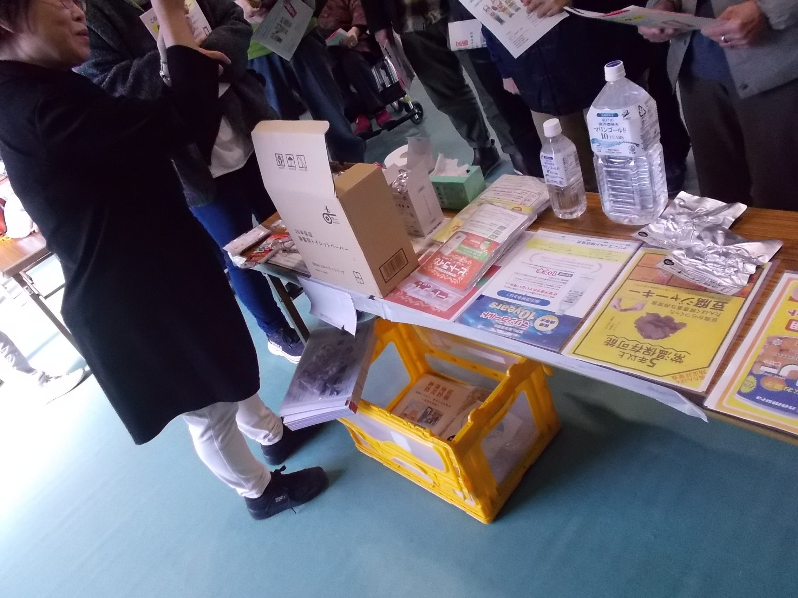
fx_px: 599
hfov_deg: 67.3
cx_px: 399
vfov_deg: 53.1
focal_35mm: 26
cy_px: 299
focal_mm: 4.6
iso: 400
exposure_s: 1/125
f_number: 3.2
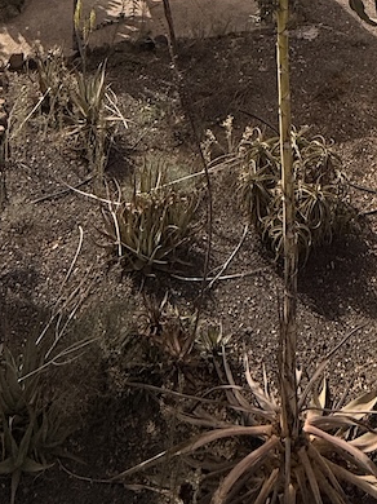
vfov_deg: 29.1
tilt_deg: -3.8
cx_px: 253
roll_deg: -3.2
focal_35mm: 46
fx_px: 669
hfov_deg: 31.2
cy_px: -220
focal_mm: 2.22
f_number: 2.2
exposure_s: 1/4425
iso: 50
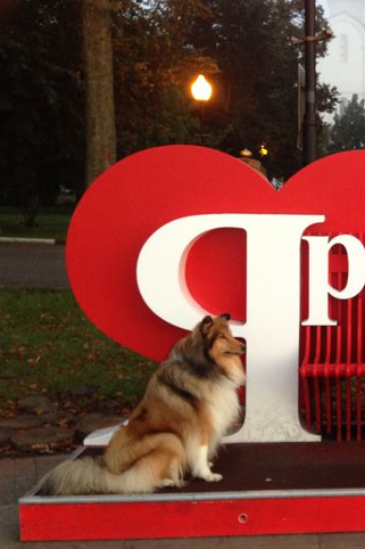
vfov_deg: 35.1
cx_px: 449
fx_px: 867
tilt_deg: -3.0
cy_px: 269
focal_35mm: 57
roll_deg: -0.7
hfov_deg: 21.8
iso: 100
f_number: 2.4
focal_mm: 4.12
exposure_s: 1/20
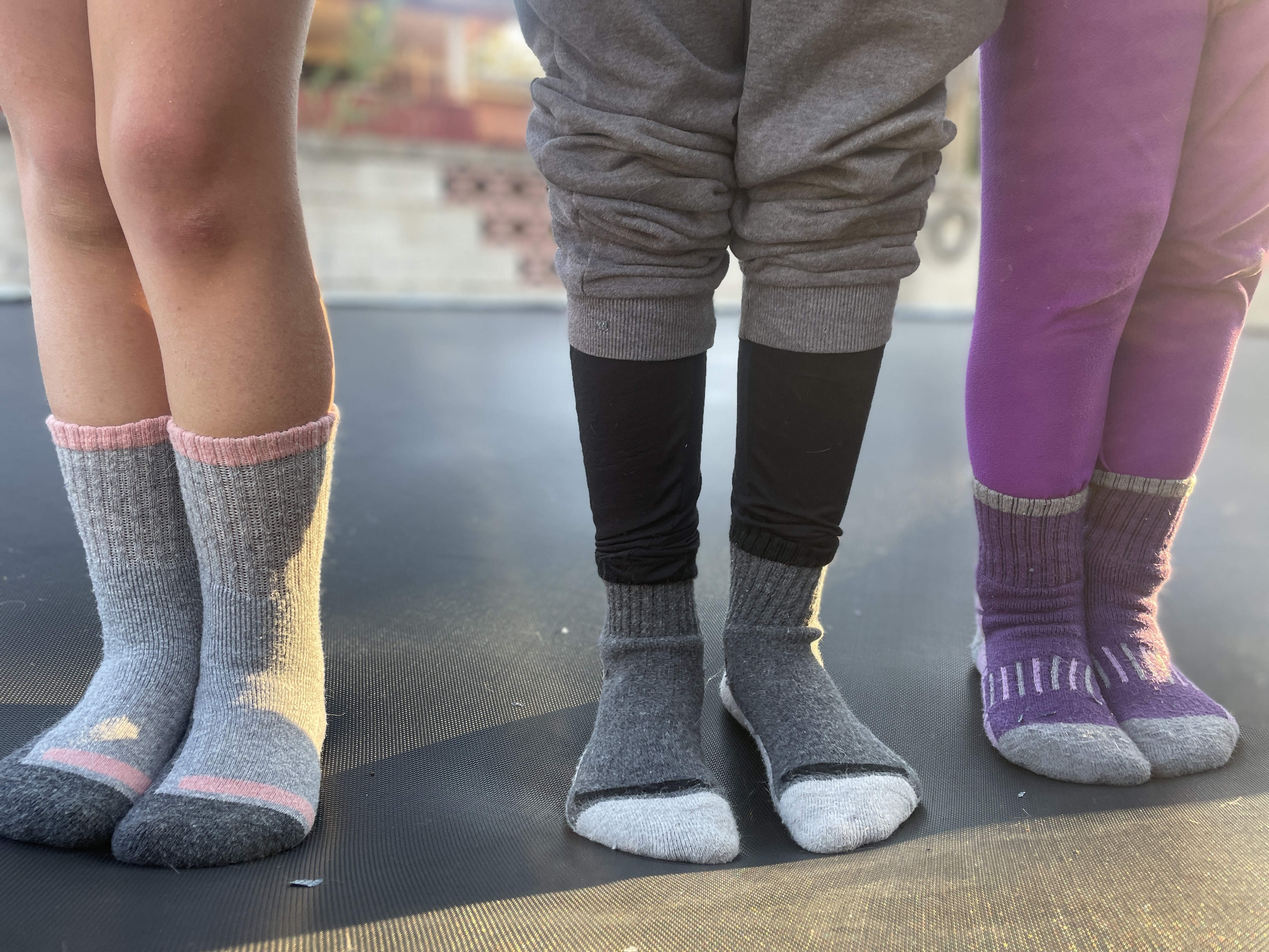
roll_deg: +0.1
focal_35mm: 26
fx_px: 953
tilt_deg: -10.6
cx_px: 634
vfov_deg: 53.1
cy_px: 476
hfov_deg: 67.3
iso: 50
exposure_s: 1/121
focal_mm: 4.2
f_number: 1.6
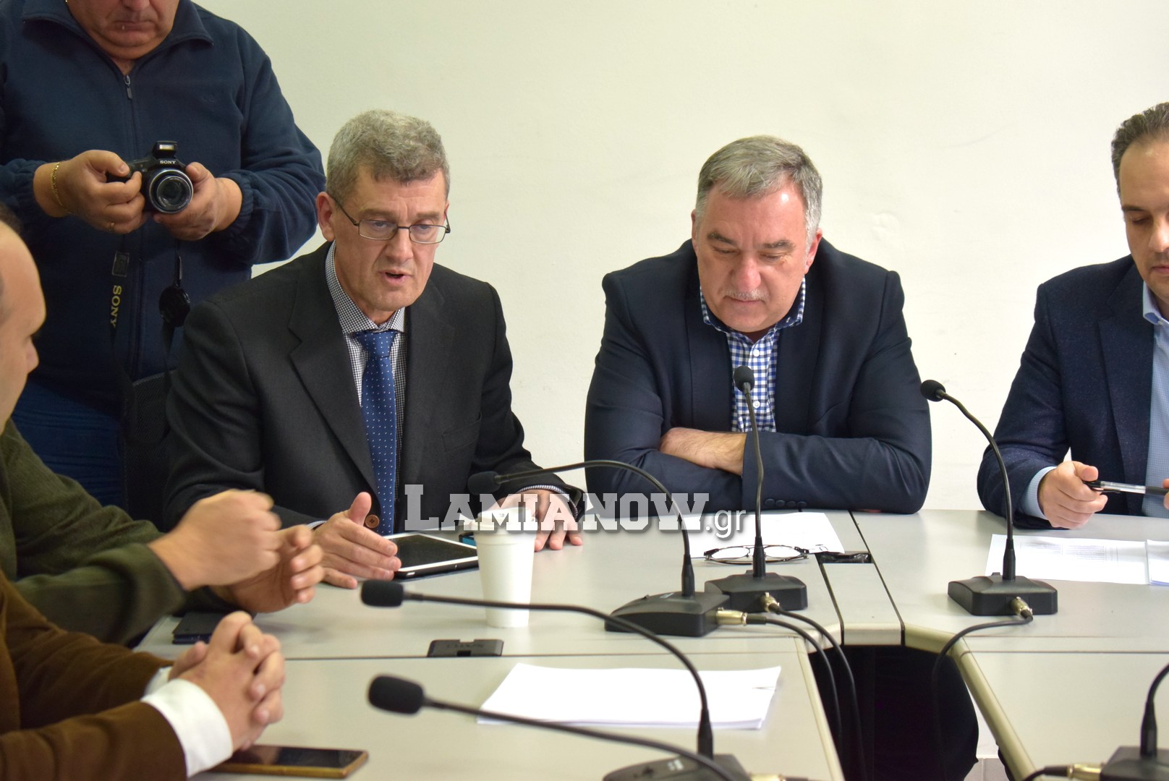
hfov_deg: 24.6
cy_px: 390
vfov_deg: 16.6
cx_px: 584
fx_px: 2681
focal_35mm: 82
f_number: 5.6
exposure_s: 1/60
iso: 1250
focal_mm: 55
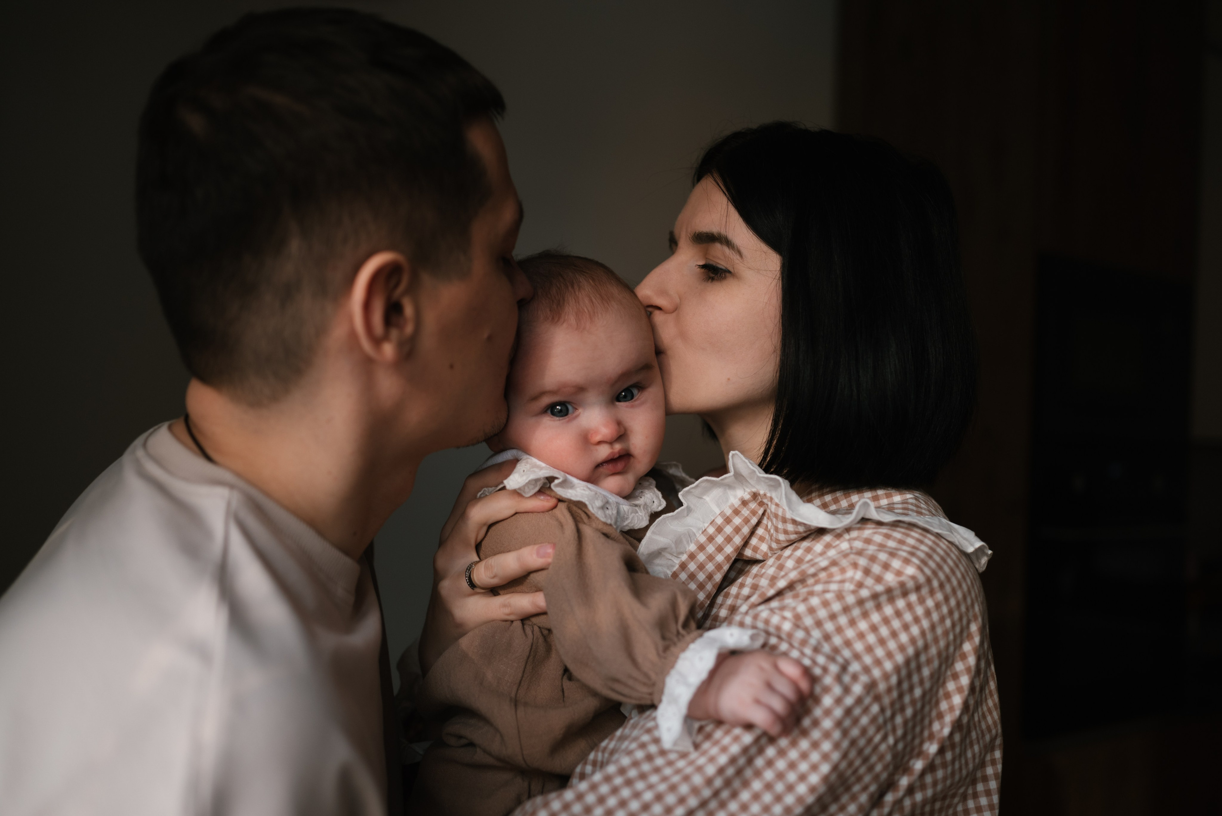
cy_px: 408
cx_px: 611
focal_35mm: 35
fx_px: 1188
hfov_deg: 54.4
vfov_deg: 37.9
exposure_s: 1/250
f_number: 2.2
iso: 200
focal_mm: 35
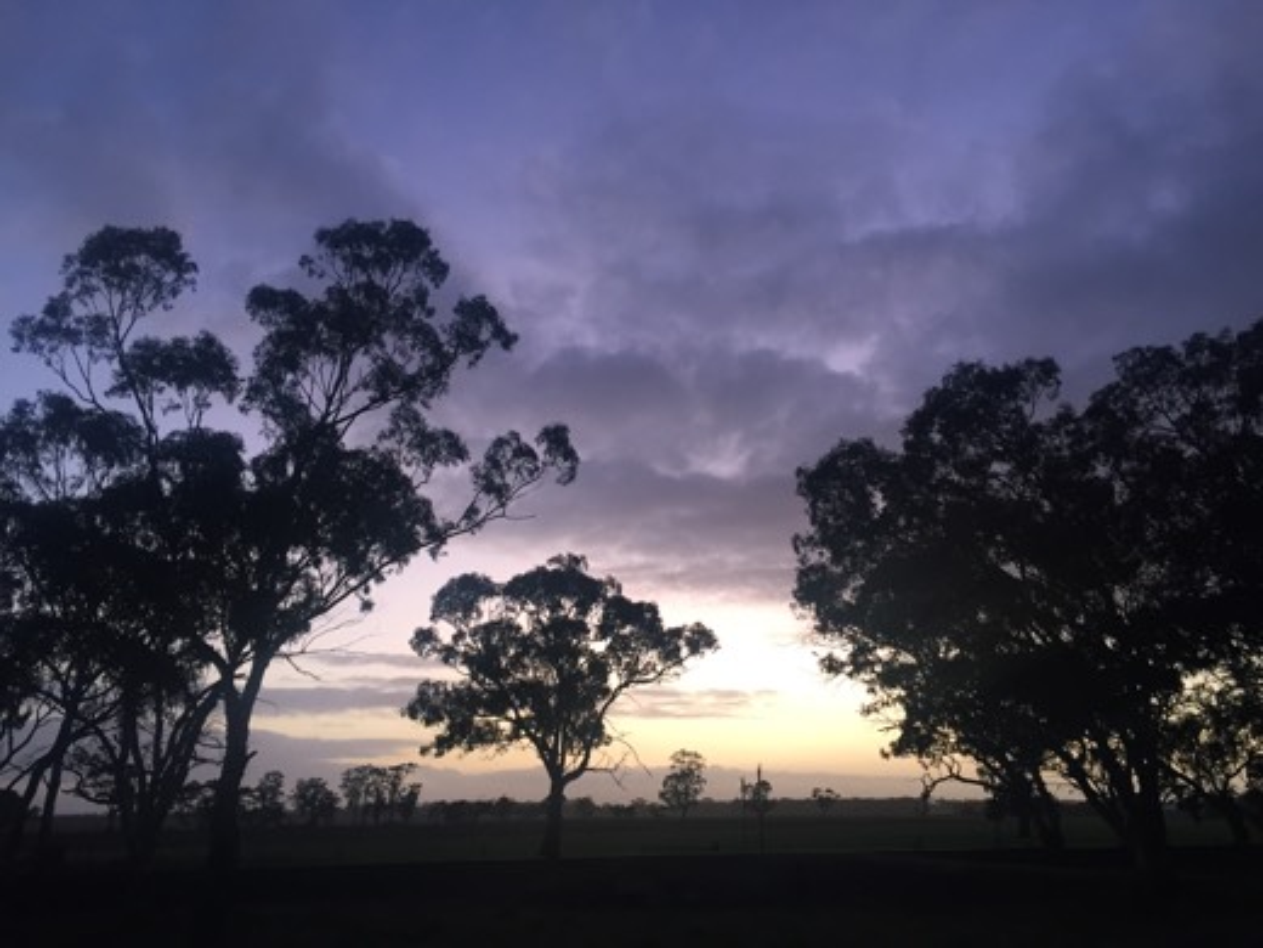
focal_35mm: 29
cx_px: 632
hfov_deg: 61.7
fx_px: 1058
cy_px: 474
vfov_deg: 48.2
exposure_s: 1/30
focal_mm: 4.15
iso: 80
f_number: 2.2
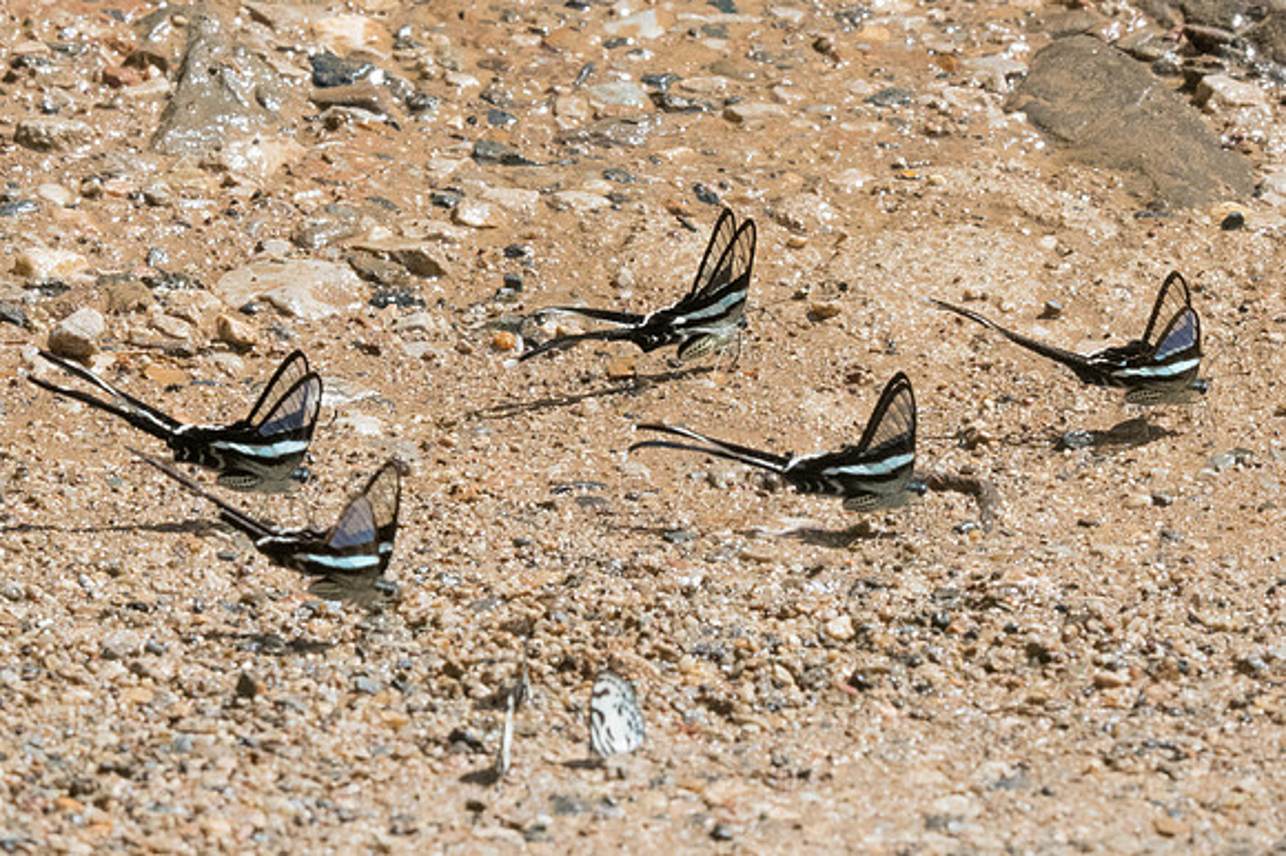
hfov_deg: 5.0
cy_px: 428
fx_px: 14737
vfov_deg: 3.3
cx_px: 804
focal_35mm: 413
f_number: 18
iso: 1600
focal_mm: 220
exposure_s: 1/800
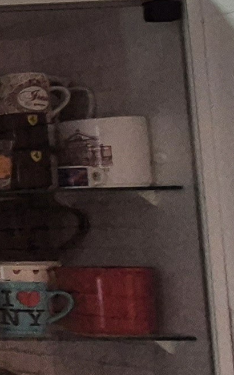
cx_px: -891
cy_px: 175
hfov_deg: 6.6
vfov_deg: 24.6
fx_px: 857
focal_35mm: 84
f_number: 2.2
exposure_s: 1/60
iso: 320
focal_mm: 2.2
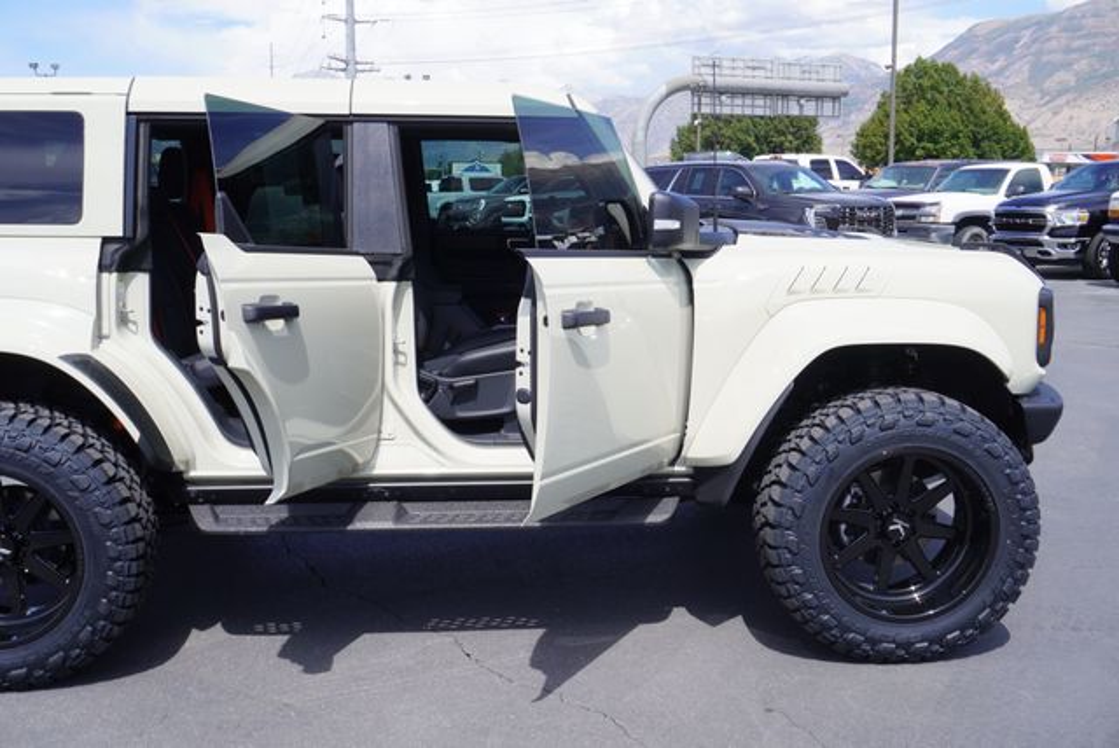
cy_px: 374
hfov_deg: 51.2
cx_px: 560
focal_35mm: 38
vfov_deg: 35.6
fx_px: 1167
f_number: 9
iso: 100
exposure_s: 1/125
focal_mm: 25
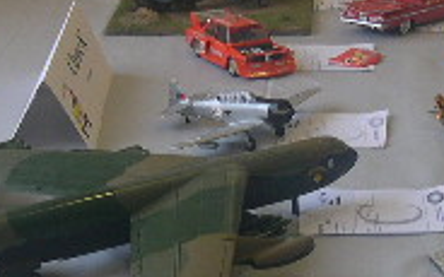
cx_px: 200
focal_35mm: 140
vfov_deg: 9.4
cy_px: 142
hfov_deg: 14.9
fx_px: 1694
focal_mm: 8
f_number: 2.8
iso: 100
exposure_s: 1/50.7
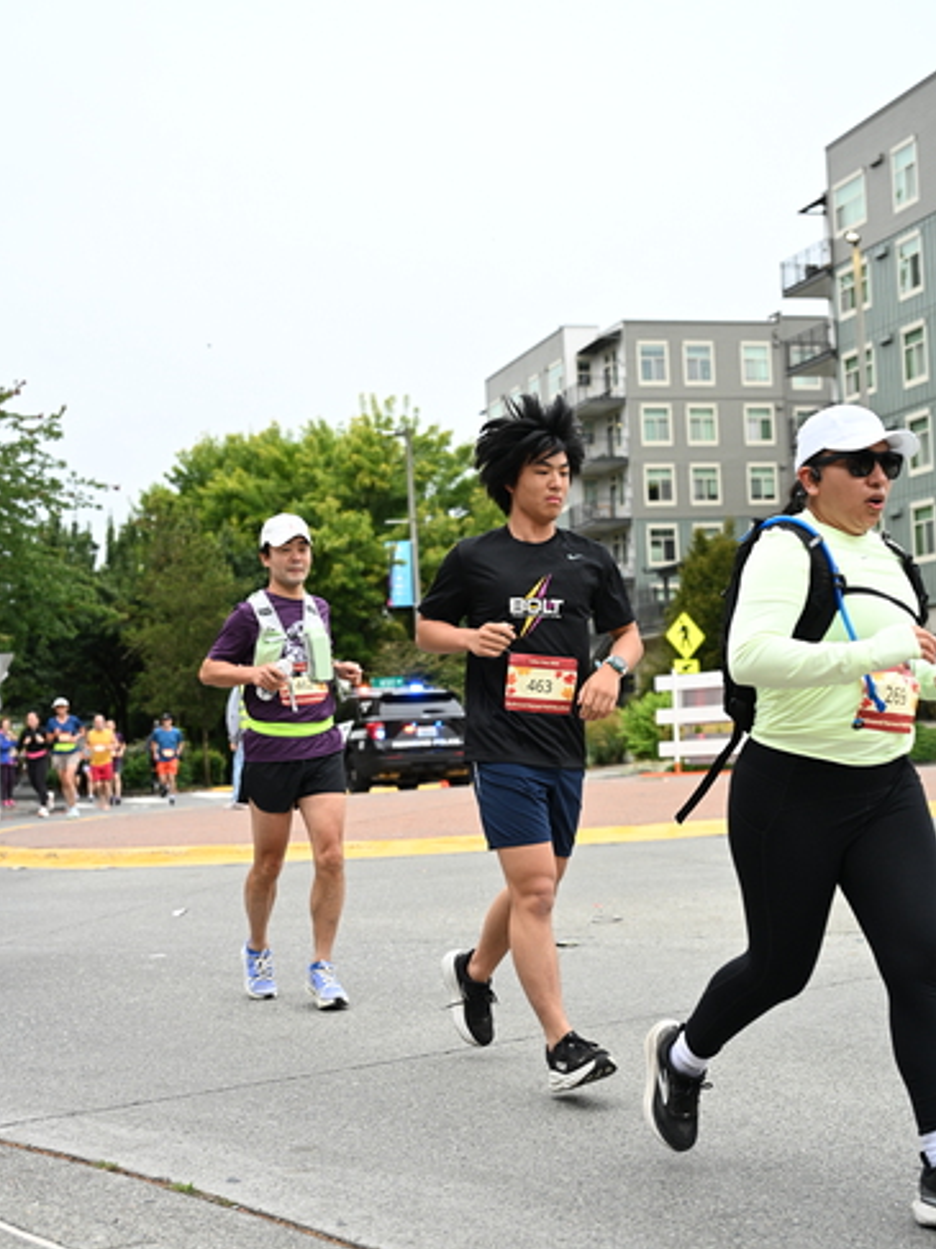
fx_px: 1803
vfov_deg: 38.1
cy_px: 700
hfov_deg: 29.1
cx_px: 468
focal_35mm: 50
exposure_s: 1/800
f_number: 4
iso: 1600
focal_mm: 46
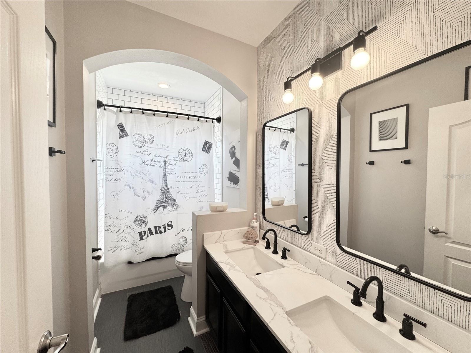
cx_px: 236
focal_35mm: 14
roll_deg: +0.0
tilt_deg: -1.8
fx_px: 190
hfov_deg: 102.1
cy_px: 176
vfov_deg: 85.7
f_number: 2.2
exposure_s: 1/120
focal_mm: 2.22
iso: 80
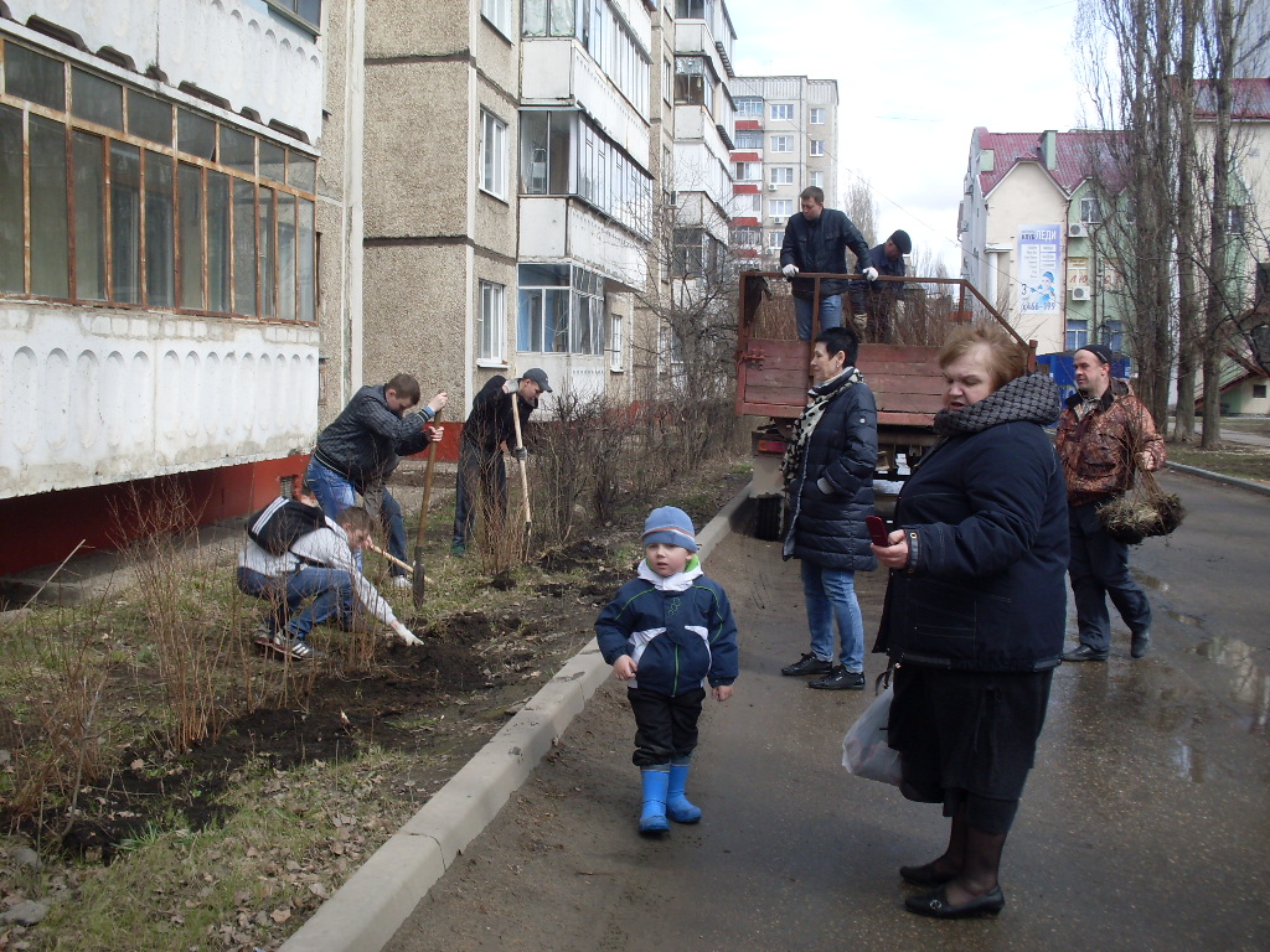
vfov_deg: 37.7
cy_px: 476
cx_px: 635
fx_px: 1394
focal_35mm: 38
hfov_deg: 49.0
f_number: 8.4
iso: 80
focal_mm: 6.3
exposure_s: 1/60
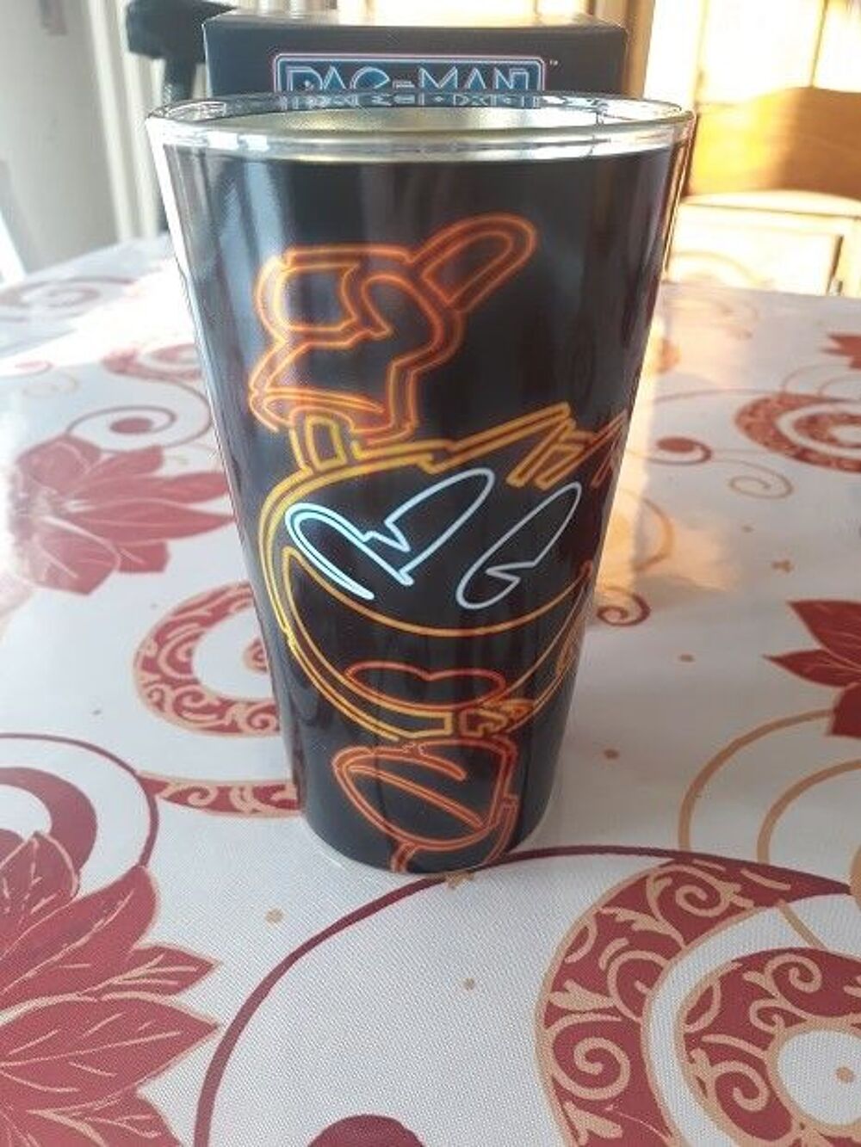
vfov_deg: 65.3
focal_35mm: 27
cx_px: 430
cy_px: 574
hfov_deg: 51.4
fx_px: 895
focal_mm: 3.71
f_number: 1.7
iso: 64
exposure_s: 1/100
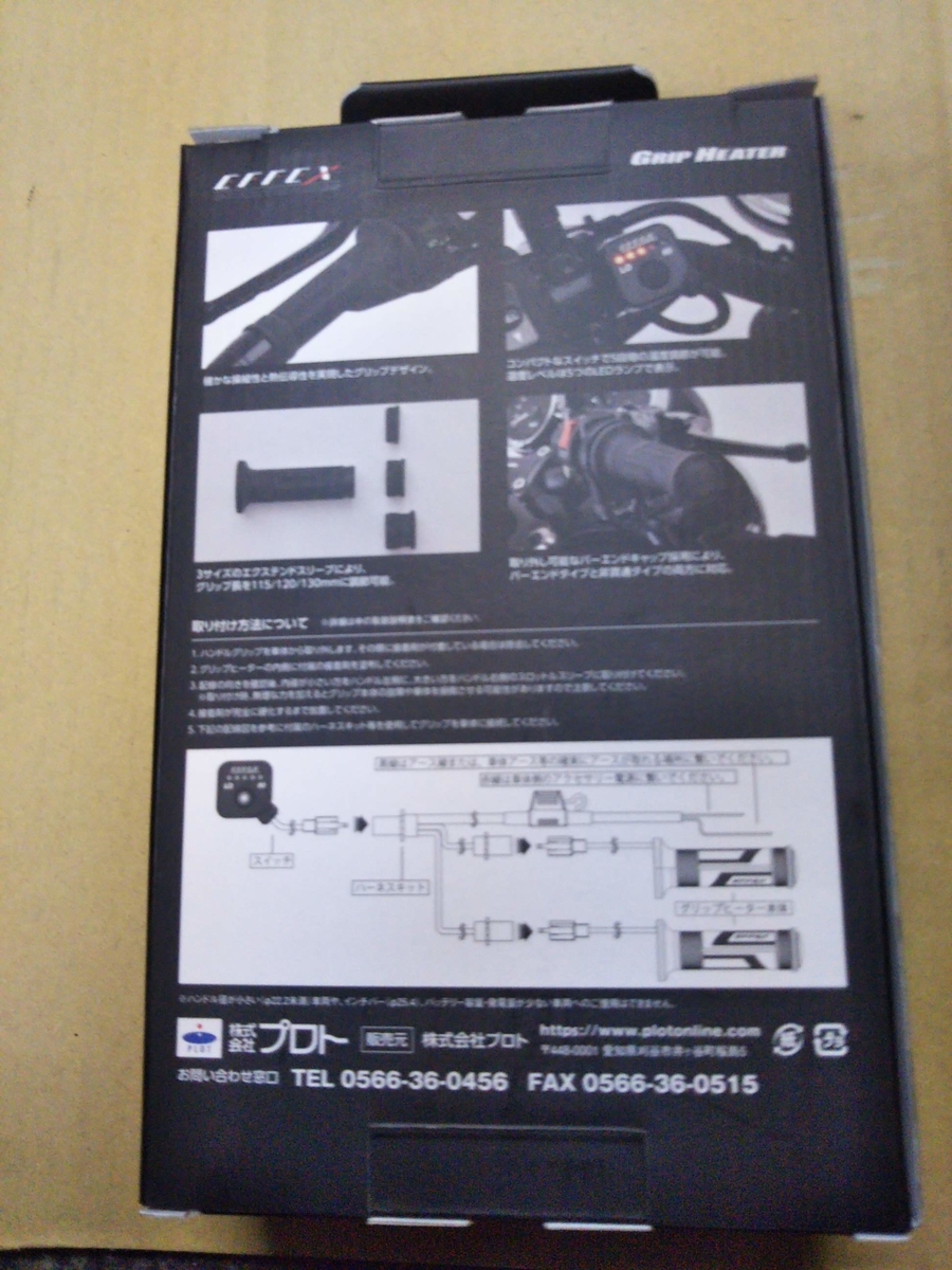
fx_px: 1100
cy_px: 635
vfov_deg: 60.0
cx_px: 476
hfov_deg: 46.8
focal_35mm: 30
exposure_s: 1/23
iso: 262
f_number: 2.2
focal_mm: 4
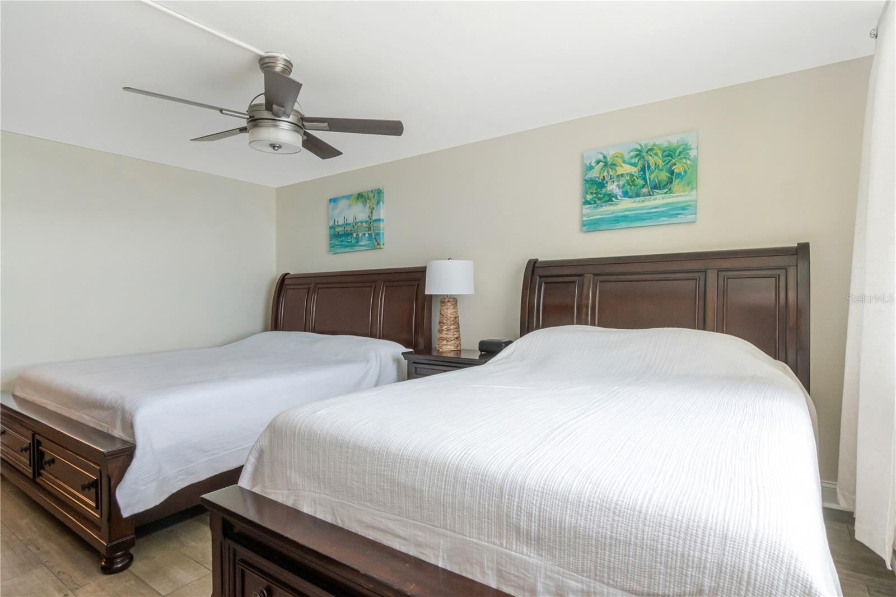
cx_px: 448
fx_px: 448
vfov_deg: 67.4
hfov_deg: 90.0
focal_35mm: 18
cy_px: 298
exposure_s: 1/20
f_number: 16
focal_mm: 12
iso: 800
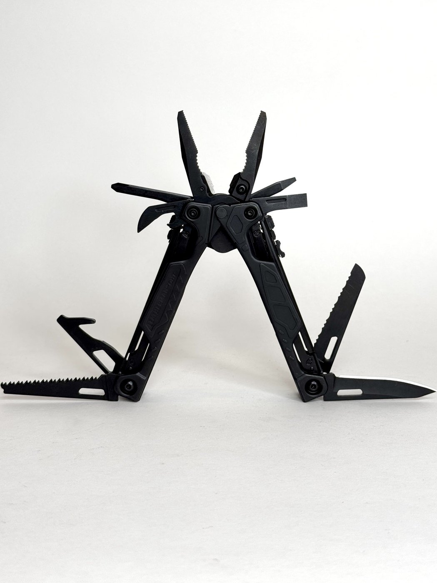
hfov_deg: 30.2
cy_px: 292
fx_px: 808
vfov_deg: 39.7
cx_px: 218
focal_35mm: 48
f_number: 1.78
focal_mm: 6.76
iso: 64
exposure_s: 1/470
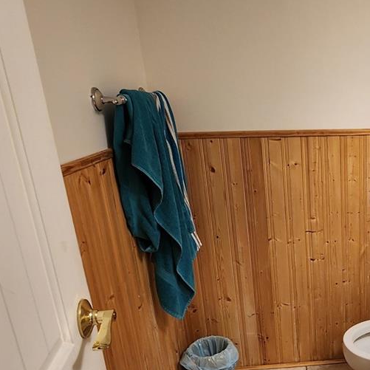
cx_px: 341
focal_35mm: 33
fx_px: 399
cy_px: 244
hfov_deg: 44.7
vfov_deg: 49.0
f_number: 2.2
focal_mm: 2.2
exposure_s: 1/60
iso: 100
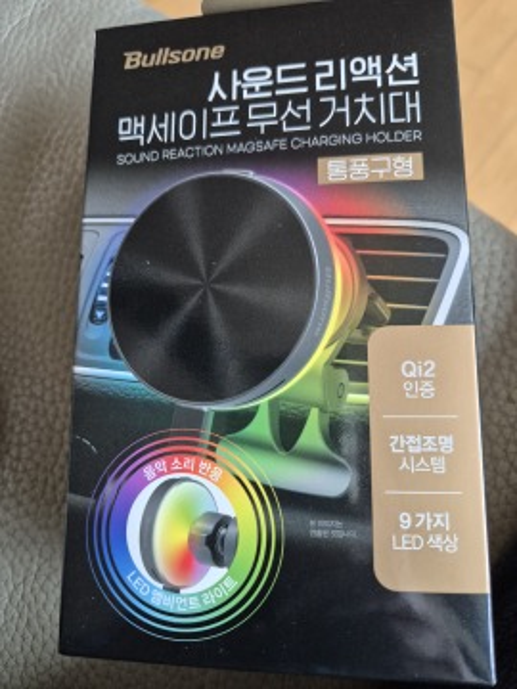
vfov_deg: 73.9
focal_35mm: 23
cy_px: 344
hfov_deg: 58.9
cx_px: 258
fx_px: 458
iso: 640
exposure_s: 1/120
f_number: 1.8
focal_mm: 5.4
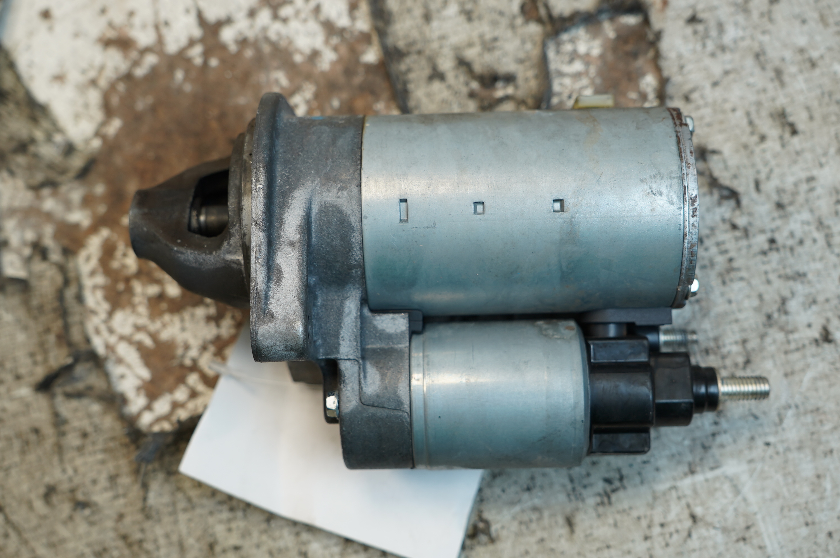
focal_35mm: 48
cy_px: 279
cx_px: 420
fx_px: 1119
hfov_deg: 41.1
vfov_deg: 28.0
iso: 160
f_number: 4
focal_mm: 32
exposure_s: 1/60
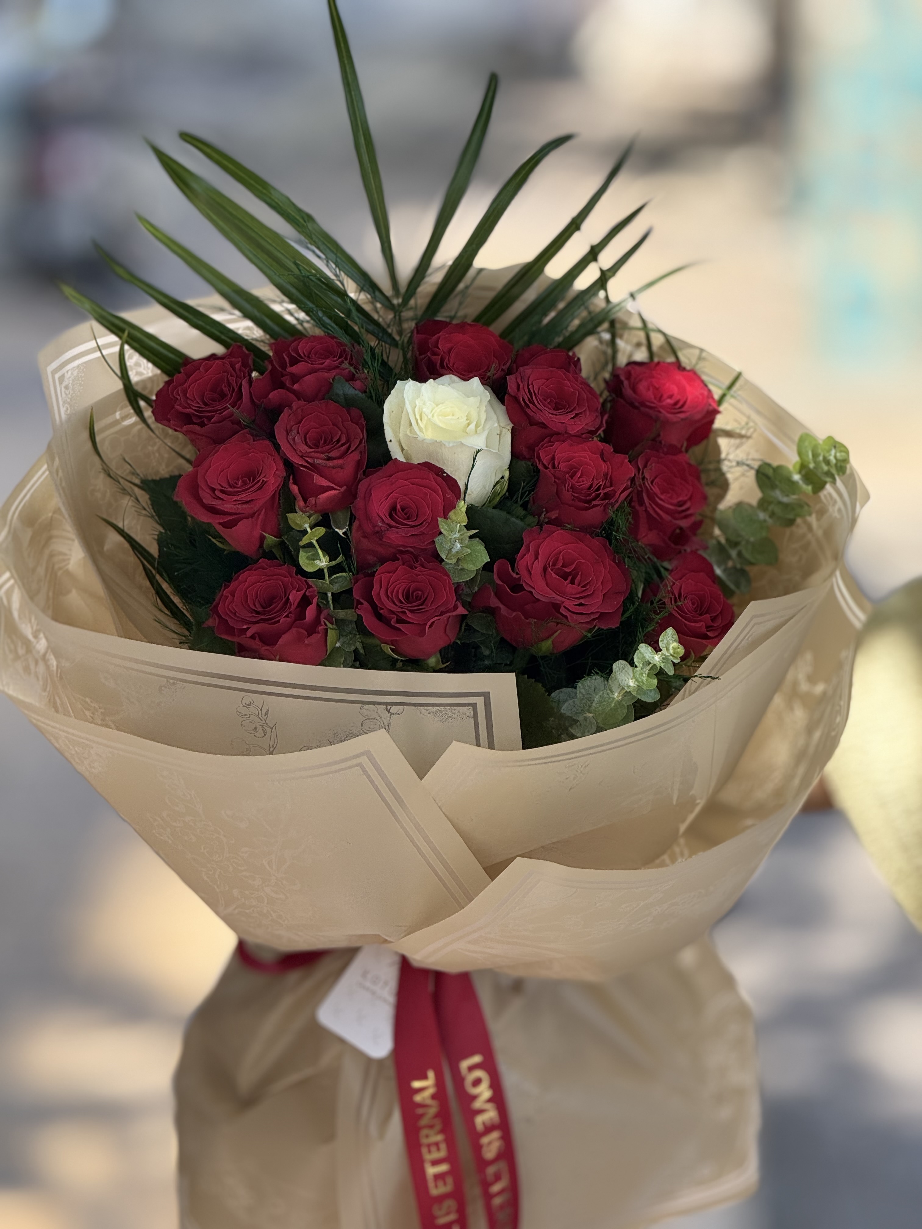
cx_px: 461
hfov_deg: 12.3
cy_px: 614
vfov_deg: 16.4
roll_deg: +0.6
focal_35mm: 120
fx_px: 4262
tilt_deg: -13.2
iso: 64
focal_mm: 15.66
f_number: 2.8
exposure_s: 1/428
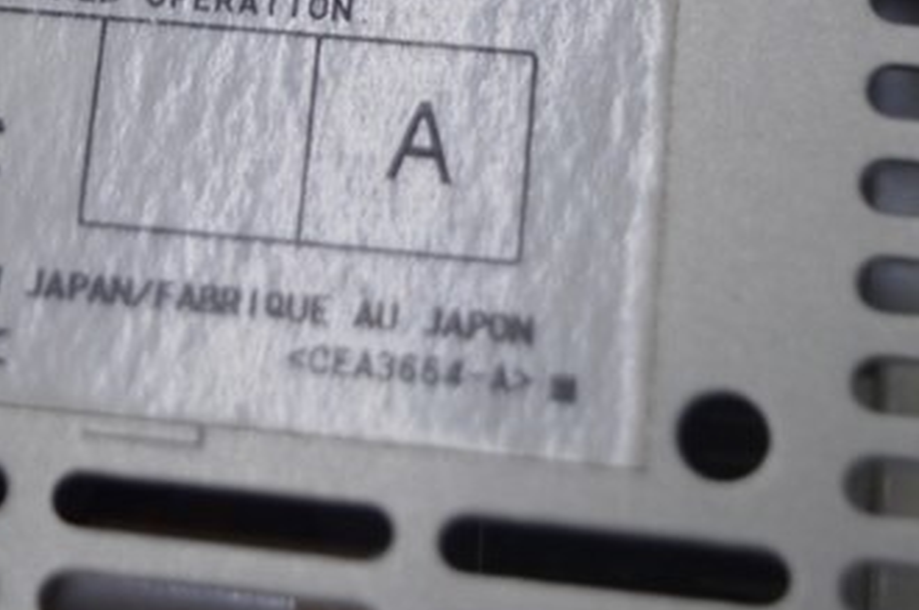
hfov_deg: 13.5
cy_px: -283
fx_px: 3798
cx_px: -123
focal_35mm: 149
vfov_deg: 9.0
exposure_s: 1/80
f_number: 5
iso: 400
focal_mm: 32
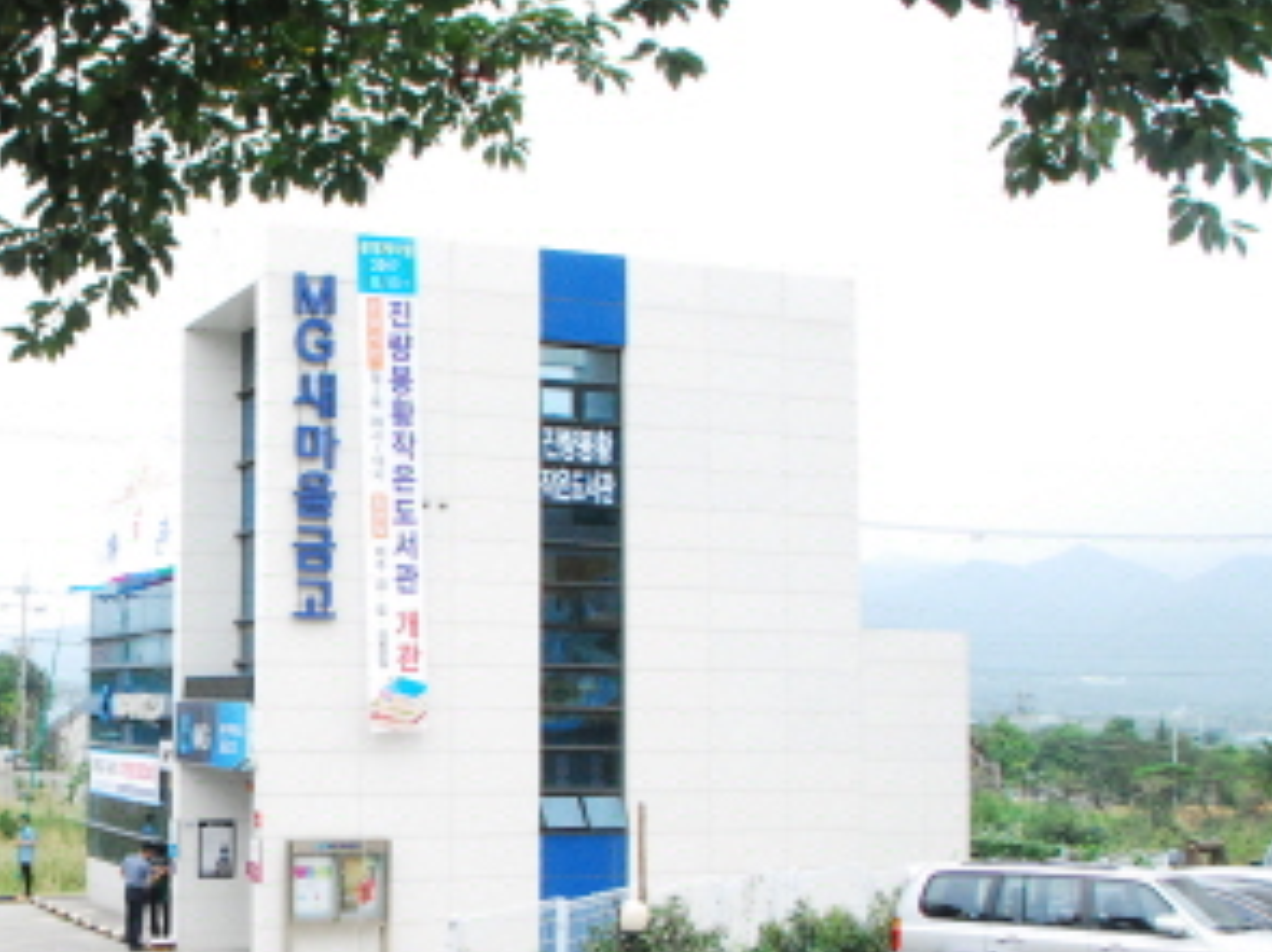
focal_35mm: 49
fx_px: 1800
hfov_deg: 37.4
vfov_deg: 29.6
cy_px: 502
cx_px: 237
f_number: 10
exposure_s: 1/1000
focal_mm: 20
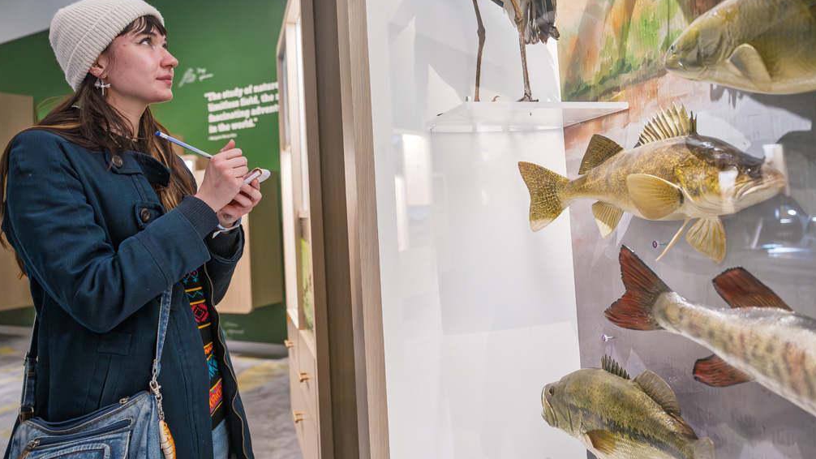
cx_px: 417
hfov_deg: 64.3
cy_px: 148
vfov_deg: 38.5
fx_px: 649
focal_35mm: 30
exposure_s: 1/125
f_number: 2.8
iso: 2000
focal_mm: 24
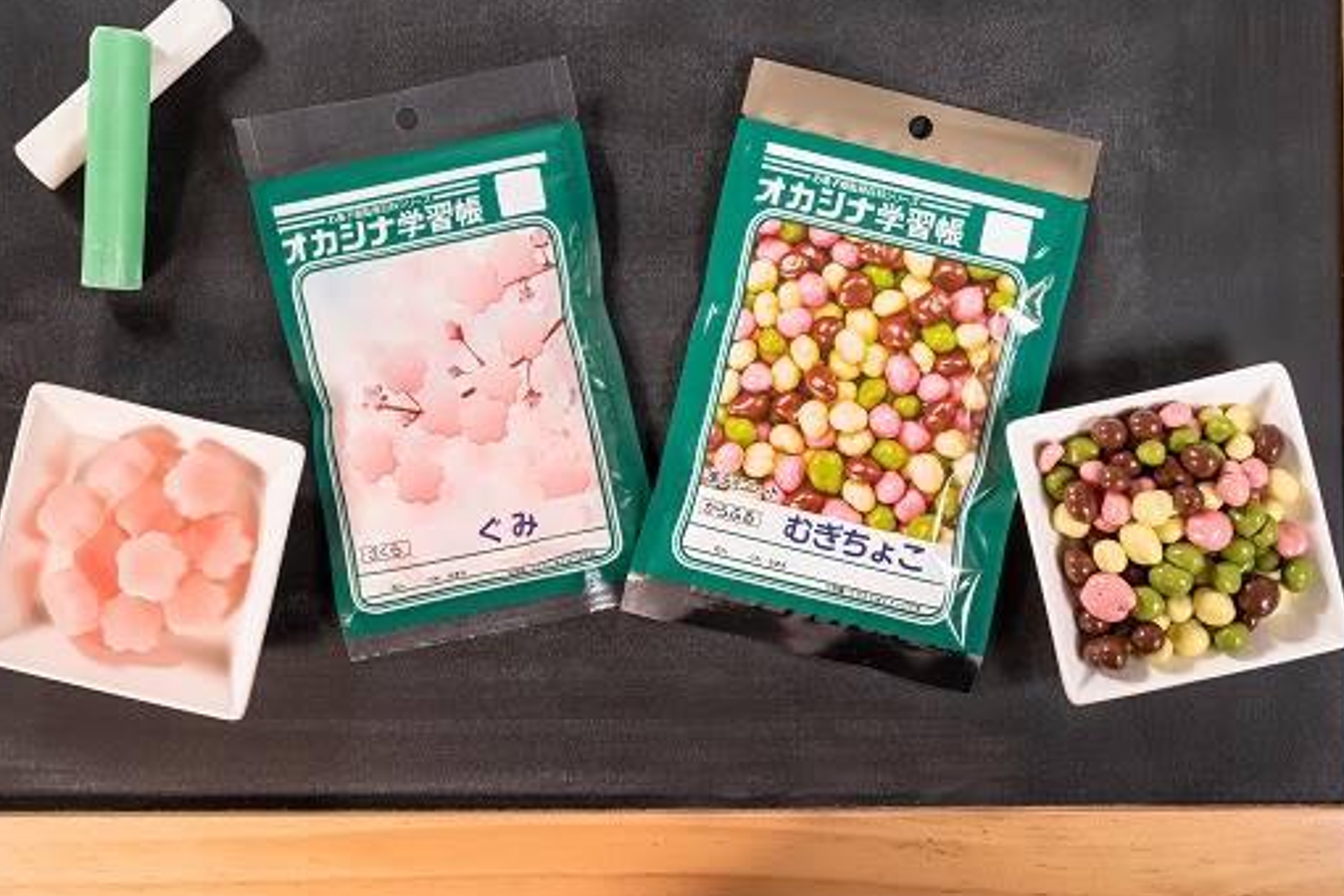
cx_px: 677
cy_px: 382
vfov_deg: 33.3
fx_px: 1493
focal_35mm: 40
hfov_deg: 48.5
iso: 2000
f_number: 9
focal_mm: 34
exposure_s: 1/80
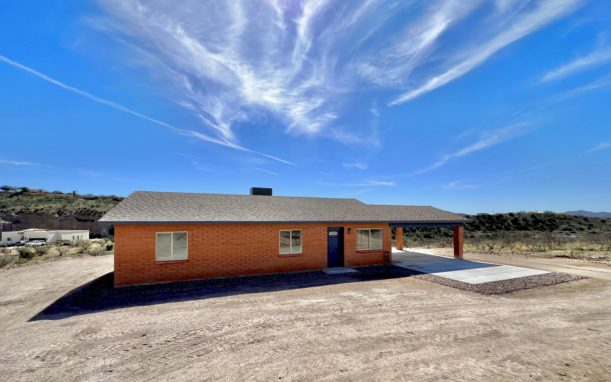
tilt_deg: +0.7
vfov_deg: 78.3
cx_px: 307
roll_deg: +0.4
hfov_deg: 105.3
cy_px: 216
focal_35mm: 14
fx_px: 233
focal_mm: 1.57
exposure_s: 1/2597
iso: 32
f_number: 1.8
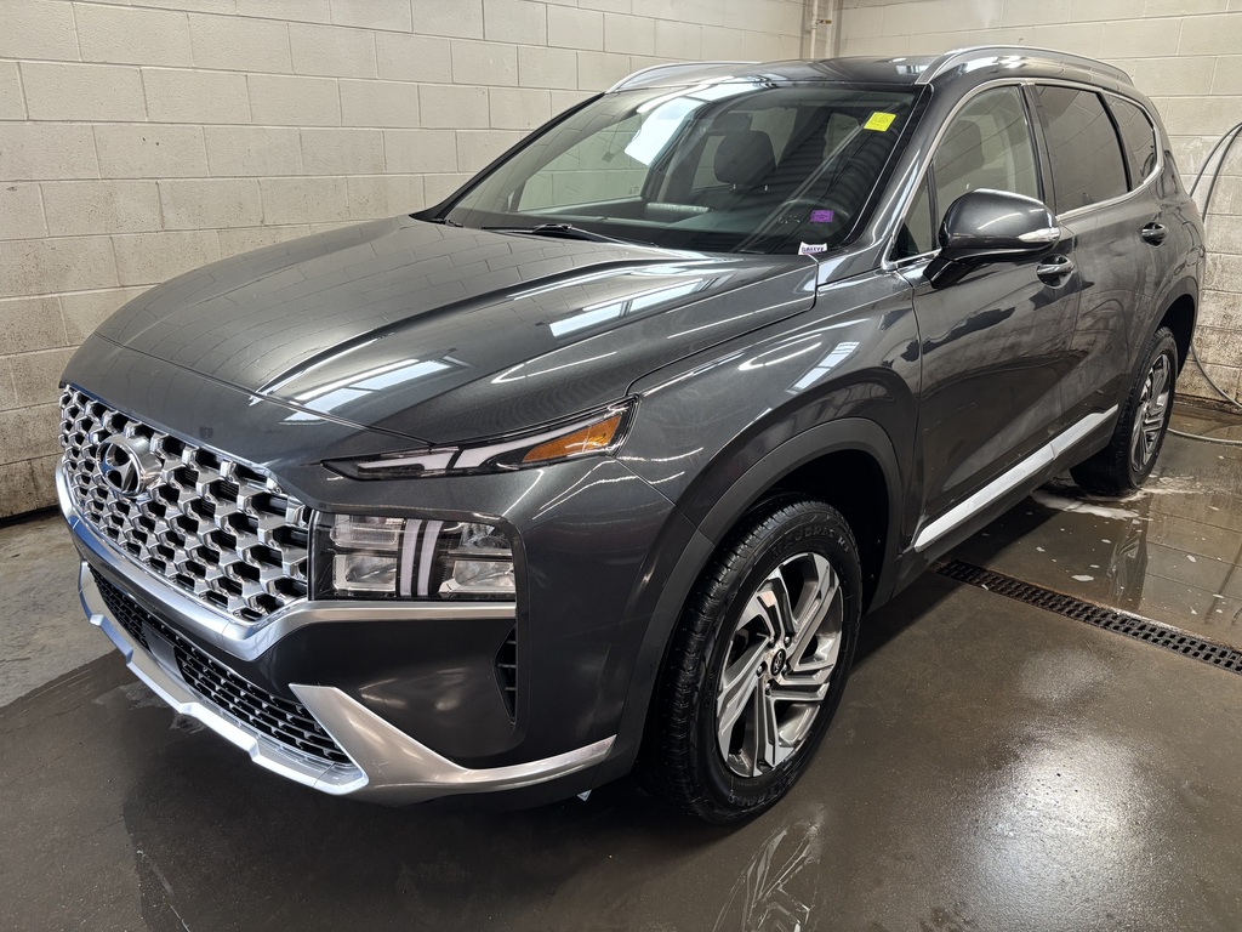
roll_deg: -0.7
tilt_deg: -18.8
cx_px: 621
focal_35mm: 26
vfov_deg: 53.1
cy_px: 466
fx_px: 933
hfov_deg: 67.3
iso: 125
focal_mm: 5.96
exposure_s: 1/60
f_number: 1.6
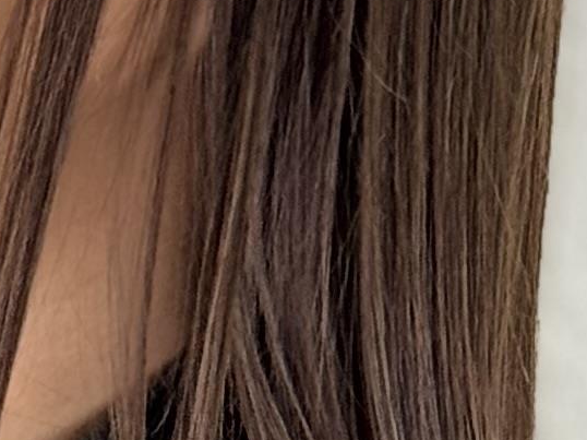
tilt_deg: -11.6
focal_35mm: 360
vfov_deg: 3.8
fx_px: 6102
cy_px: 1958
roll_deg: -12.6
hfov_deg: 5.4
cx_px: -427
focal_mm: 6.86
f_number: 1.78
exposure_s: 1/100
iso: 125
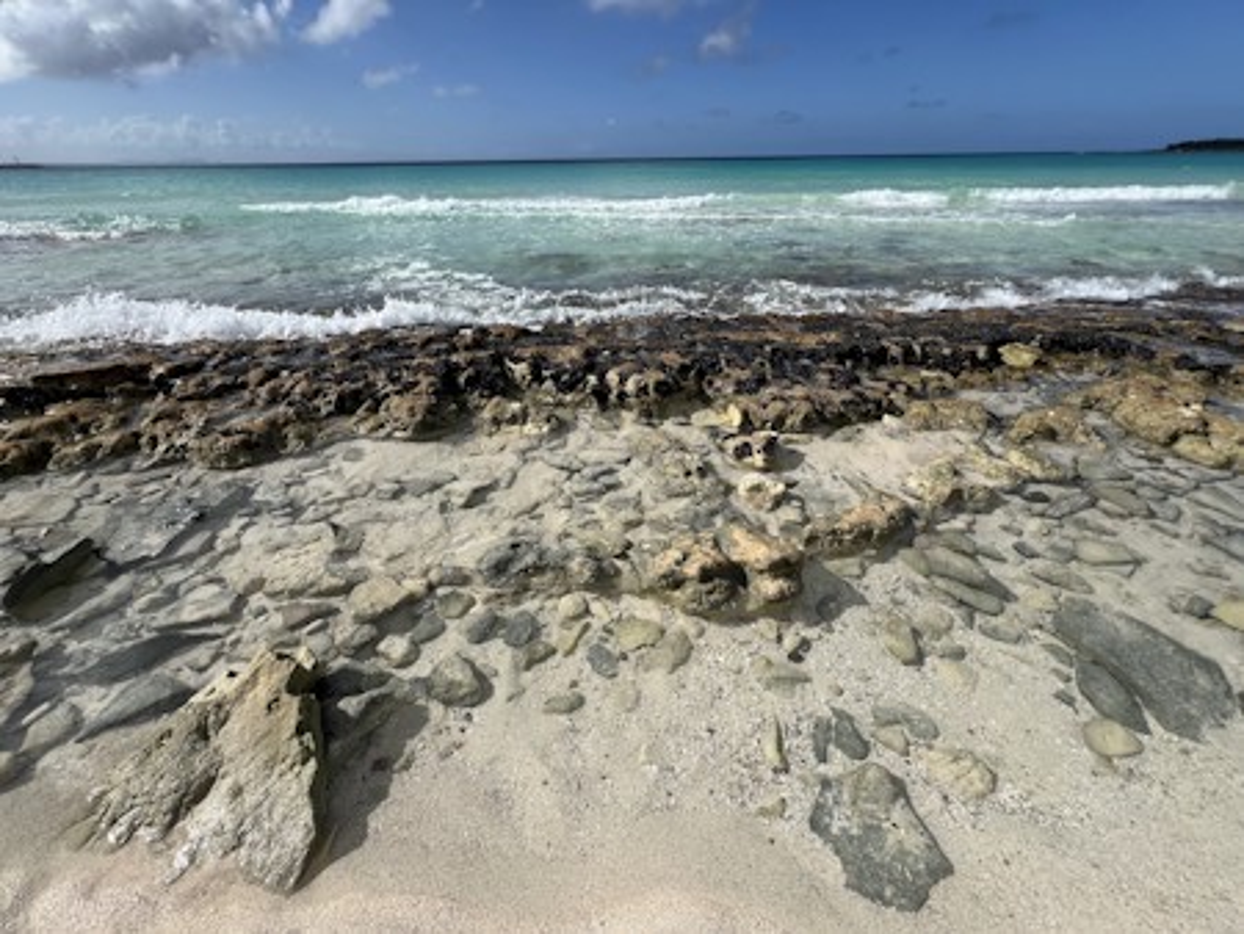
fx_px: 467
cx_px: 622
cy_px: 467
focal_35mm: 13
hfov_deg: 106.2
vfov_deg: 90.0
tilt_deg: -31.4
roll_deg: +1.4
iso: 32
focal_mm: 1.57
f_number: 1.8
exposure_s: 1/2222
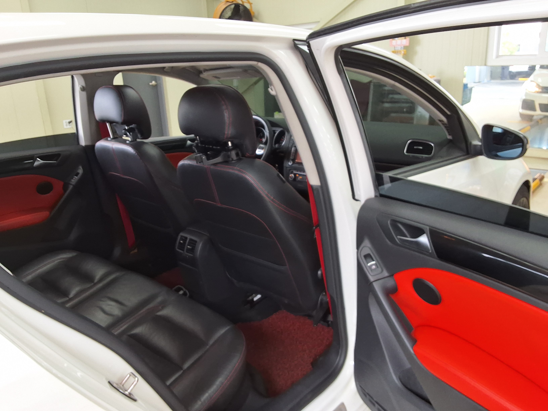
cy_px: 206
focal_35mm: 28
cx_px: 274
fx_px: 443
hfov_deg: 63.4
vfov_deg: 49.7
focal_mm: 2.91
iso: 64
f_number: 1.9
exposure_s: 1/120
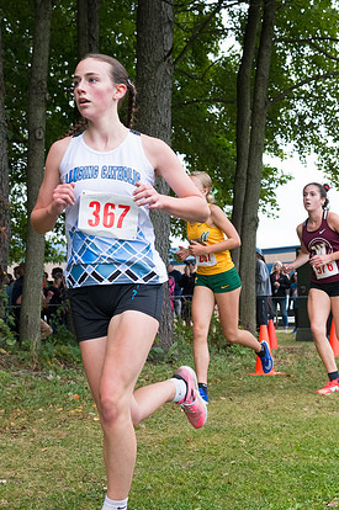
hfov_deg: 21.9
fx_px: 878
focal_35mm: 62
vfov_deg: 32.4
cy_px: 275
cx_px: 165
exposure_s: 1/1250
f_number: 5.6
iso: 2000
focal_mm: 38
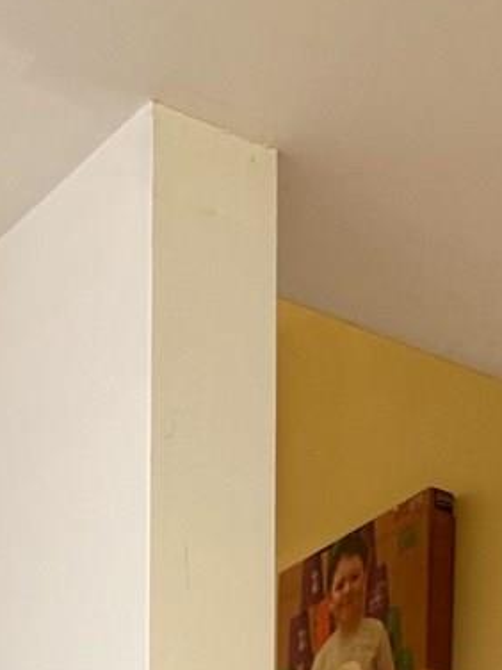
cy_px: 1944
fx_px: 2842
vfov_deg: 10.2
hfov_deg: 10.0
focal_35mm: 147
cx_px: -36
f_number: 1.78
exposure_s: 1/60
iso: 100
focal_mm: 6.76
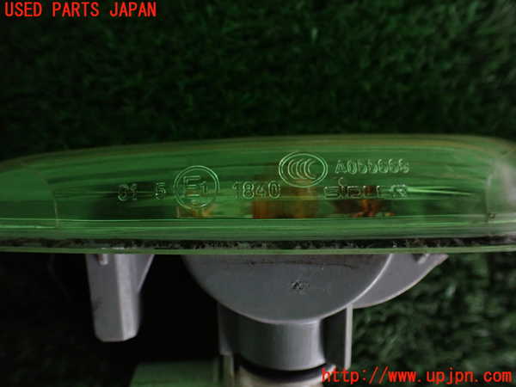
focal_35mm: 30
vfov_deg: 46.8
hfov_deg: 60.0
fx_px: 447
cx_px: 258
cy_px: 194
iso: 800
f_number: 2.3
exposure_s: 1/80
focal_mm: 5.4
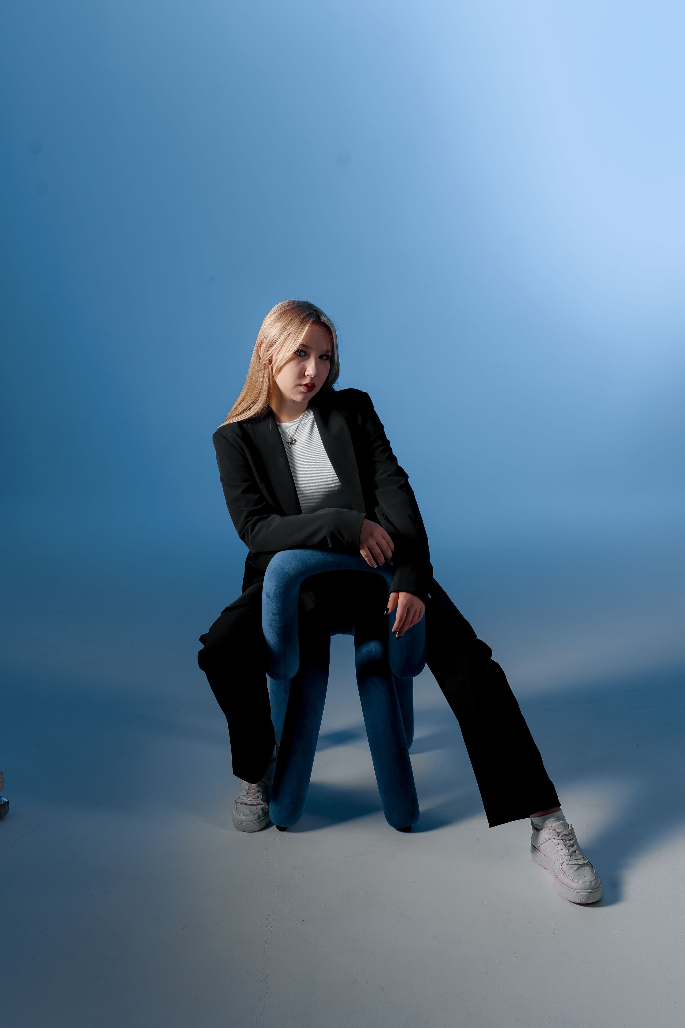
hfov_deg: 32.6
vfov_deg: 47.4
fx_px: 1170
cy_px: 514
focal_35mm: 41
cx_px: 342
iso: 100
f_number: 6.3
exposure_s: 1/125
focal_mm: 41
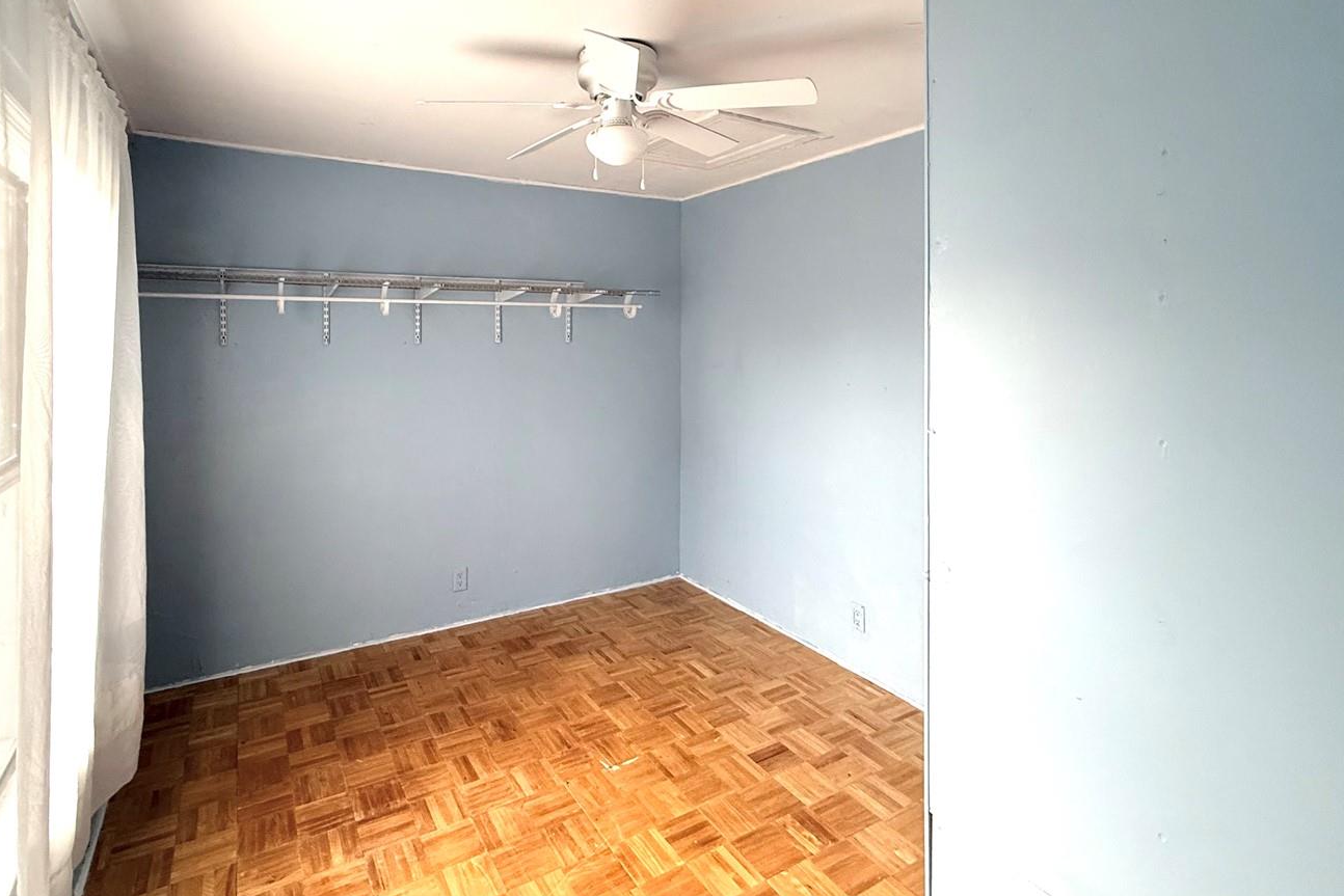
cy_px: 332
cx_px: 621
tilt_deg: +0.4
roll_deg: -0.3
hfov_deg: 89.8
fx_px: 672
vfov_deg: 66.3
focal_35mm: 18
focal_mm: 2.22
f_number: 2.2
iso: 250
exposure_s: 1/60
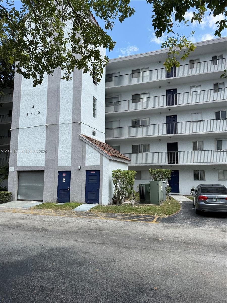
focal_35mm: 24
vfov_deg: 71.6
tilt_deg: +6.9
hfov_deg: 56.8
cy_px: 152
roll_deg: -0.2
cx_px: 114
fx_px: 210
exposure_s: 1/2525
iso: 80
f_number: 1.78
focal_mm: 6.76
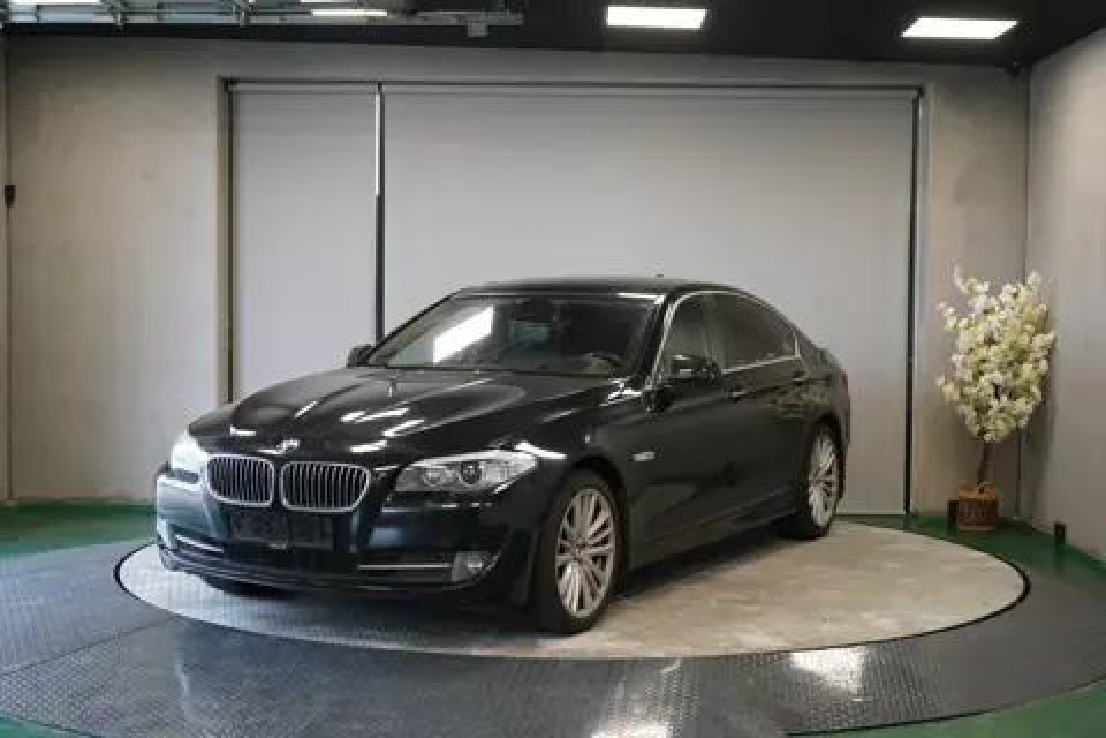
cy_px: 369
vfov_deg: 27.5
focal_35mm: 49
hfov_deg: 40.3
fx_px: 1505
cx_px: 553
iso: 2000
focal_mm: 49
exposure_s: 1/160
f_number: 4.5
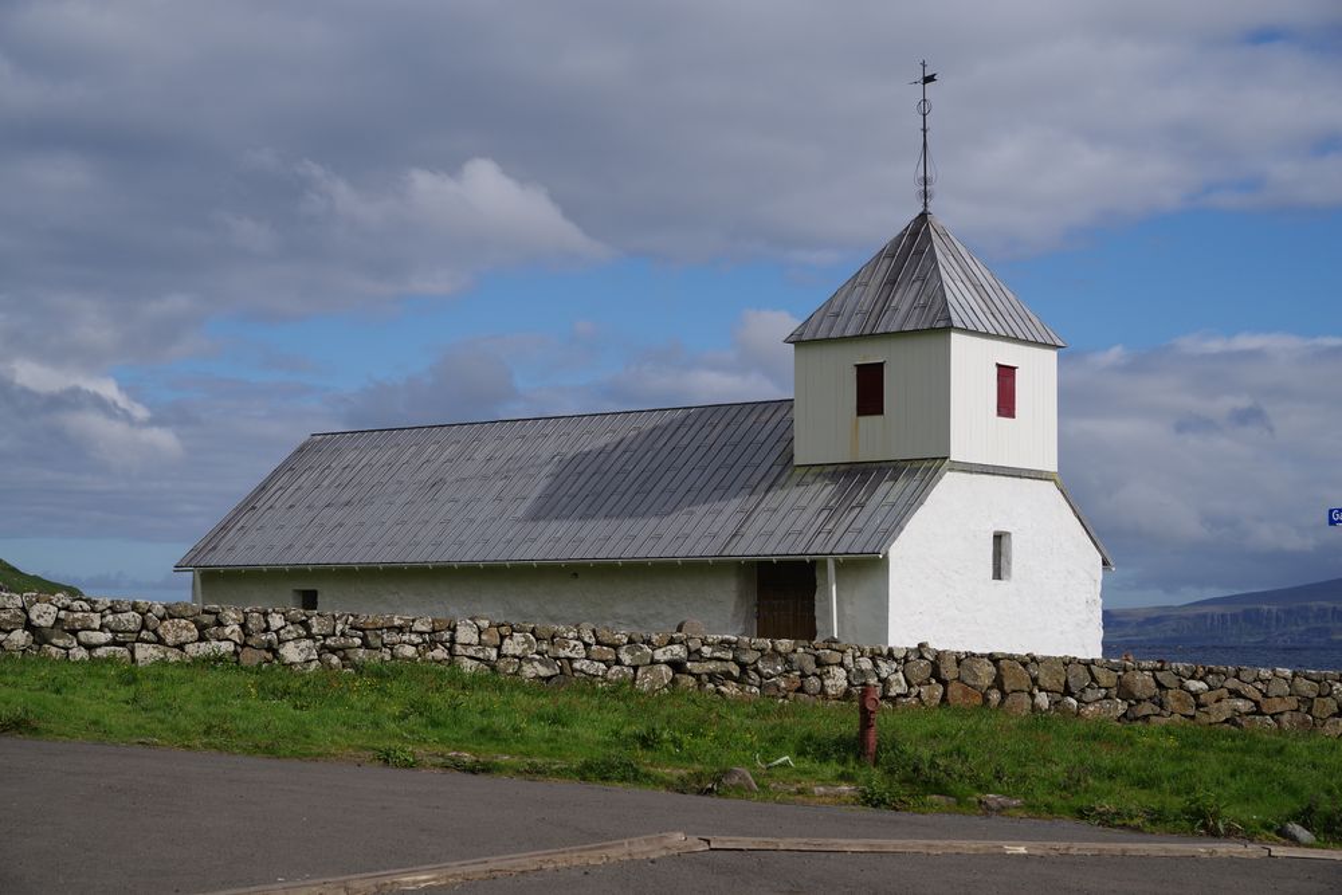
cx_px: 671
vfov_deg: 22.6
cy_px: 448
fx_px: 2237
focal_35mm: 60
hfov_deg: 33.4
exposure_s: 1/800
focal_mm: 60
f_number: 6.3
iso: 200
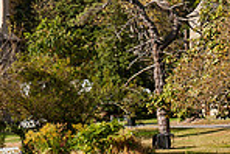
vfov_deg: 7.3
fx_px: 1202
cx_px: -121
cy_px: 128
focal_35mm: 188
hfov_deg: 10.5
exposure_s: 1/640
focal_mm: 48
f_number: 5.6
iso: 200
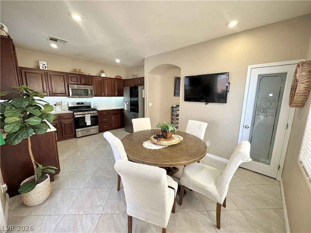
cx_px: 156
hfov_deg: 102.1
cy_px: 116
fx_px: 126
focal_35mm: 14
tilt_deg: -11.0
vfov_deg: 85.7
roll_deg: -0.7
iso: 250
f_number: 2.2
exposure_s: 1/120
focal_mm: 2.22
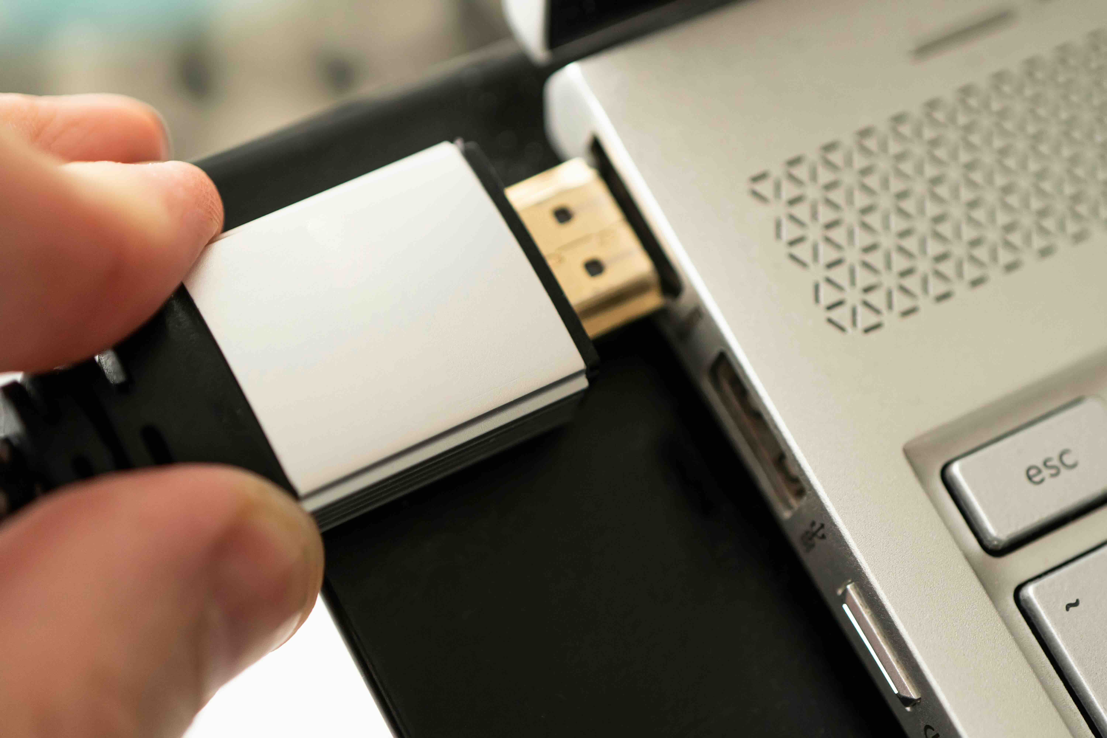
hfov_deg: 27.0
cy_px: 369
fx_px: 2306
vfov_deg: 18.2
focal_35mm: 75
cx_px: 554
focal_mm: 50
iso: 1250
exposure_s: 1/80
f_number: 2.8
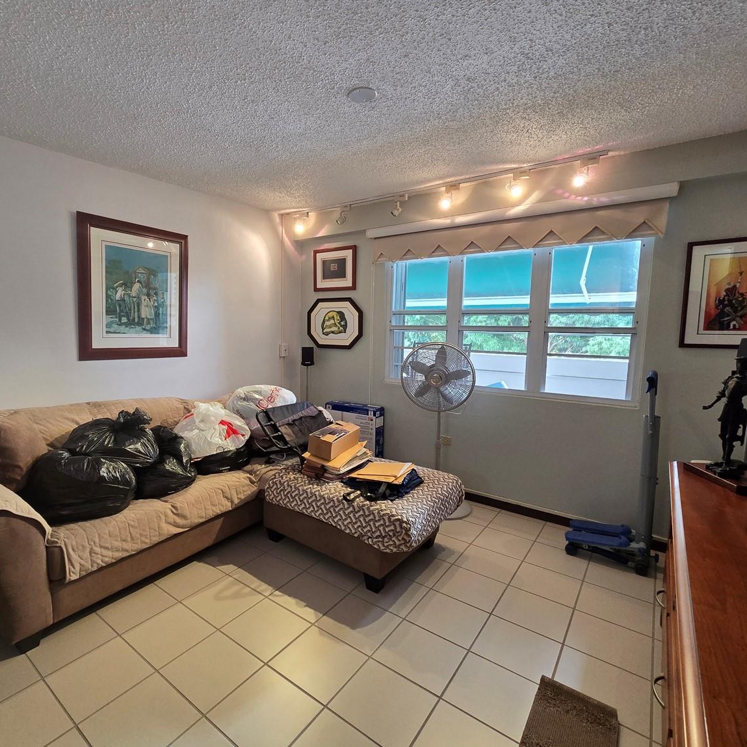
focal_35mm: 16
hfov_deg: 86.5
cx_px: 304
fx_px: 391
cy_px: 368
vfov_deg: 87.4
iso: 200
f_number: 2.2
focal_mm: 2.2
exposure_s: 1/60
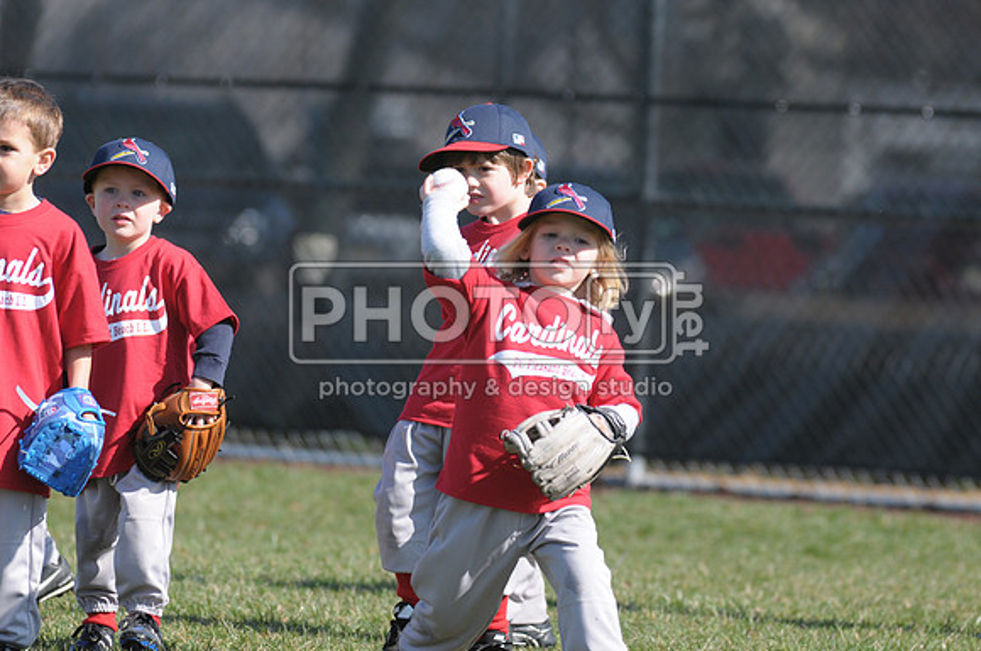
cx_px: 490
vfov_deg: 4.6
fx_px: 8164
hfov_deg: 6.9
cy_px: 326
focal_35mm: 300
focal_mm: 200
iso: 400
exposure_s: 1/1250
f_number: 4.5
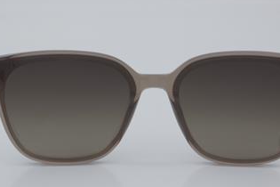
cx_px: 156
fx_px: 814
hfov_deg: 19.5
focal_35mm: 105
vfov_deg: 13.1
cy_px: 94
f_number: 32
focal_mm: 55
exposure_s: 1/4
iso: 100
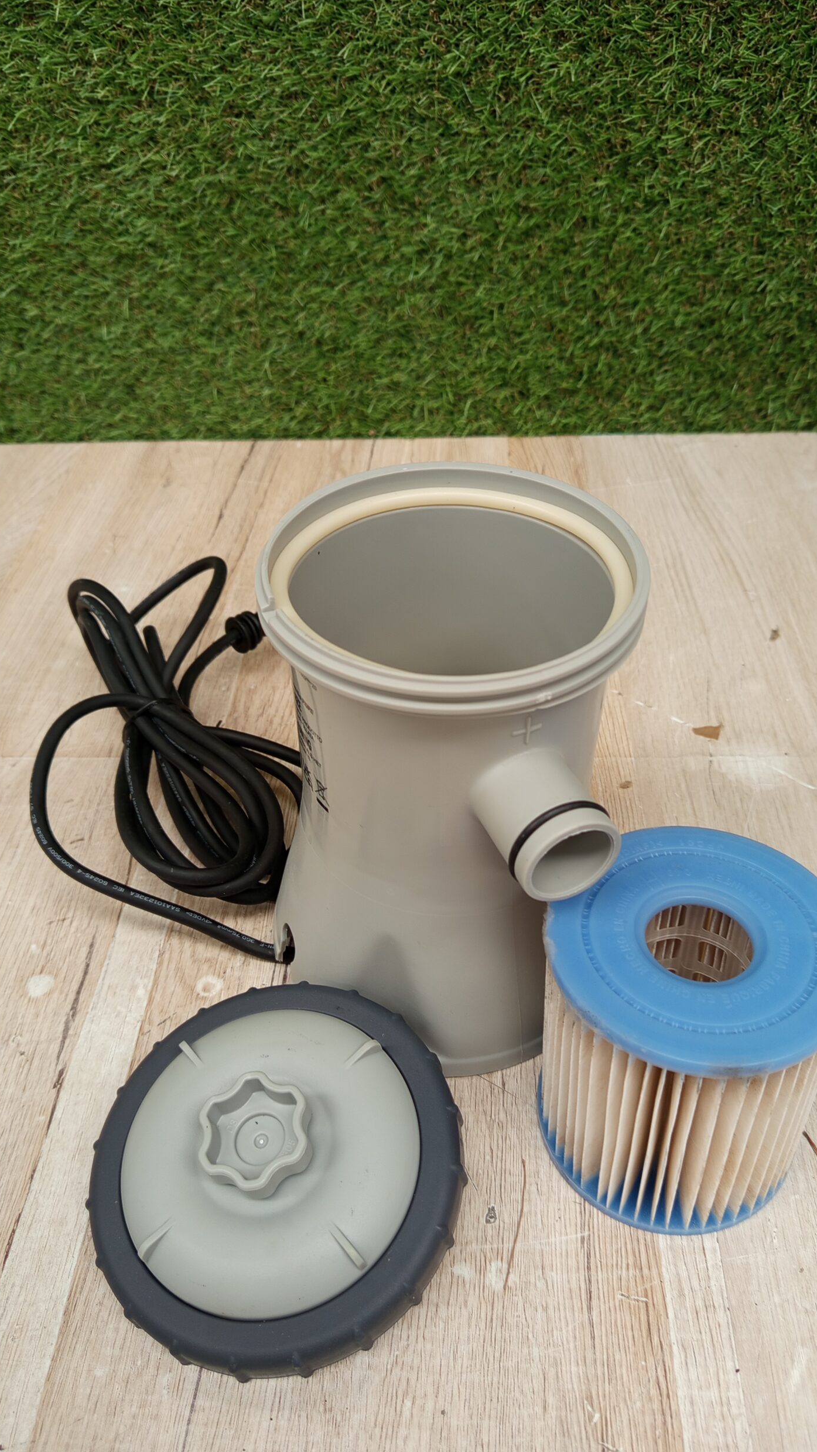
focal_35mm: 27
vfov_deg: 69.8
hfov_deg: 42.9
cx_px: 413
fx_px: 1040
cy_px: 749
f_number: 1.7
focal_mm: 5.24
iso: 135
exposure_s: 1/100
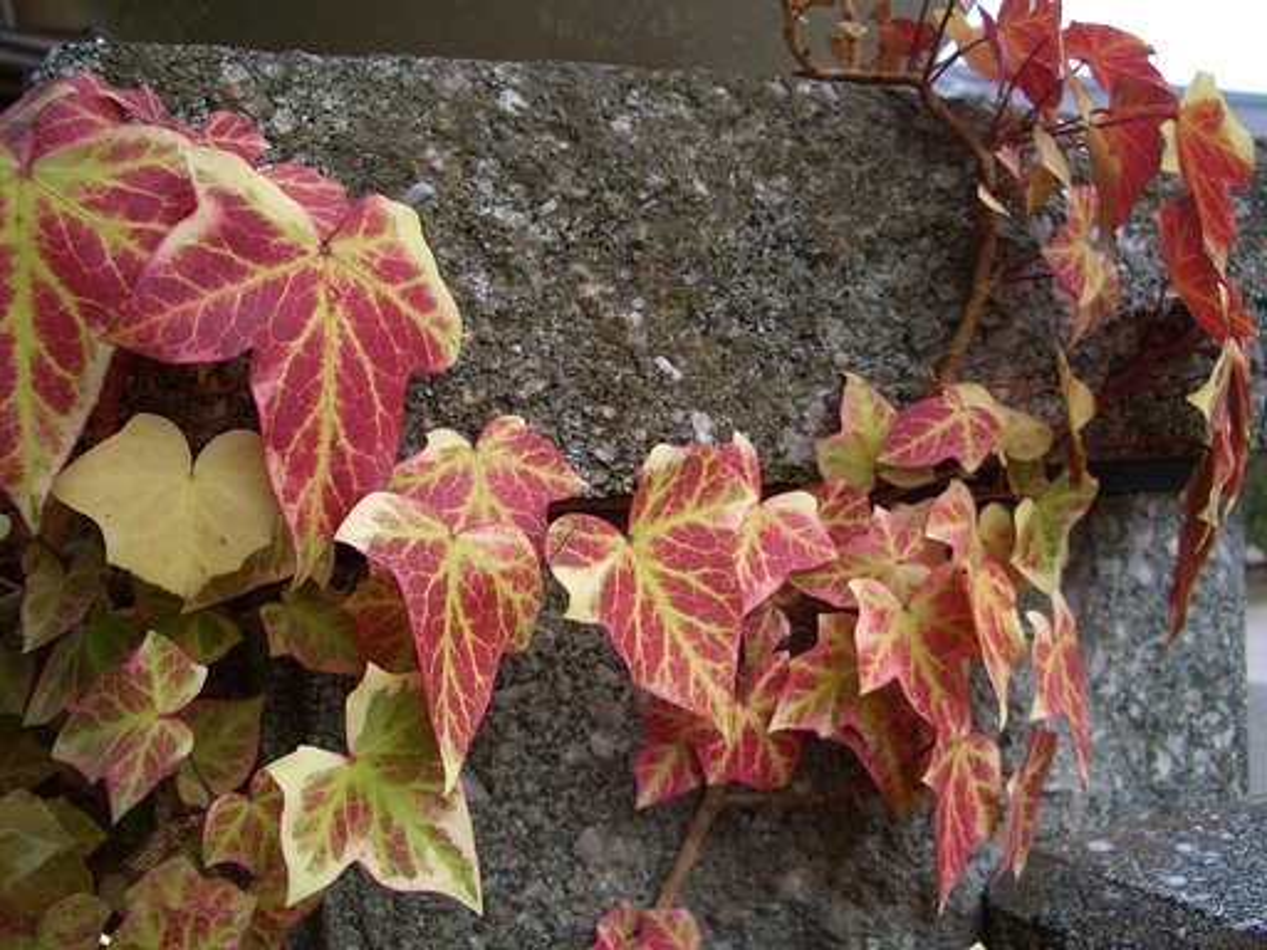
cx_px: 634
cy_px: 475
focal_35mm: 35
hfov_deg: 52.6
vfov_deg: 40.7
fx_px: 1281
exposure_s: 1/125
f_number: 2.6
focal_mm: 5.8
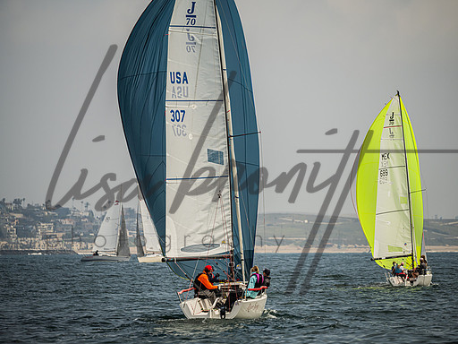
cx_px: 245
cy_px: 172
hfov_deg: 6.3
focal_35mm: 316
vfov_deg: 4.7
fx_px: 4181
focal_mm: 290
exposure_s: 1/4000
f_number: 5.3
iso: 280
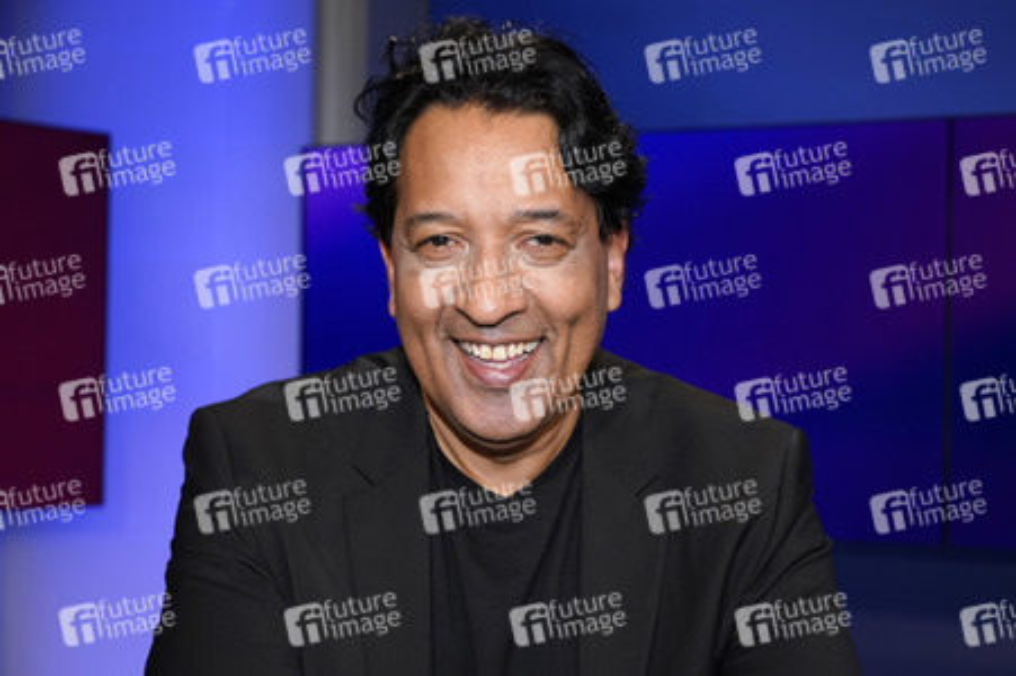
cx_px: 508
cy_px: 338
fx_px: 1523
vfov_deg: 25.0
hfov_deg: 36.9
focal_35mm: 54
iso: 1600
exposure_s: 1/160
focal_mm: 54
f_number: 5
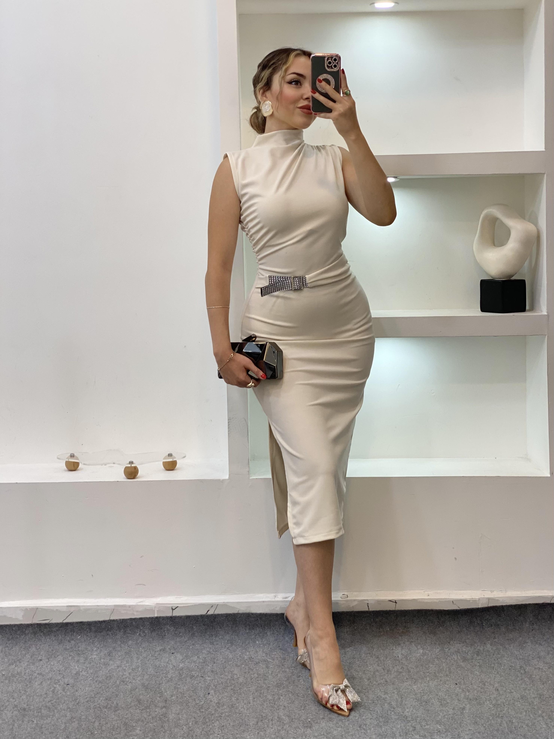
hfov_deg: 28.0
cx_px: 277
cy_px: 370
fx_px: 1110
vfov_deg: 36.8
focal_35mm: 52
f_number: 2
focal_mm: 6
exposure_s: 1/100
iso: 64
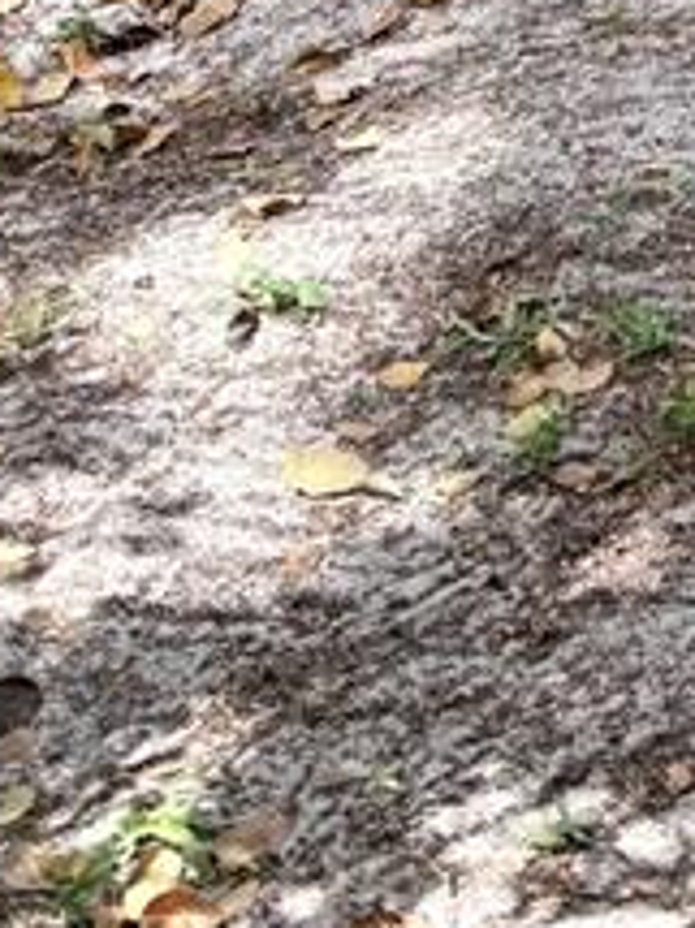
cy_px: -1342
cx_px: 1740
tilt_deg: -6.4
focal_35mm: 145
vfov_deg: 11.2
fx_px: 3885
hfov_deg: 9.1
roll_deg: +1.5
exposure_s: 1/1081
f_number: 1.6
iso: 64
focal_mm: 5.96
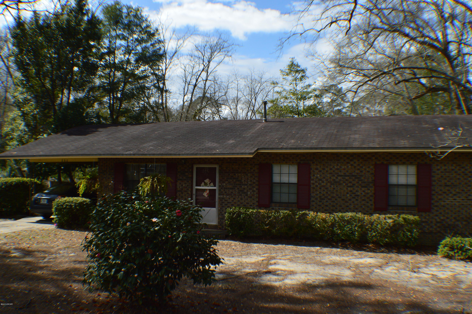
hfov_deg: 49.6
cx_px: 236
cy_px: 157
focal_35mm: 39
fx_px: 511
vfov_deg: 34.1
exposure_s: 1/400
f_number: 11
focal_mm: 26
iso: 400
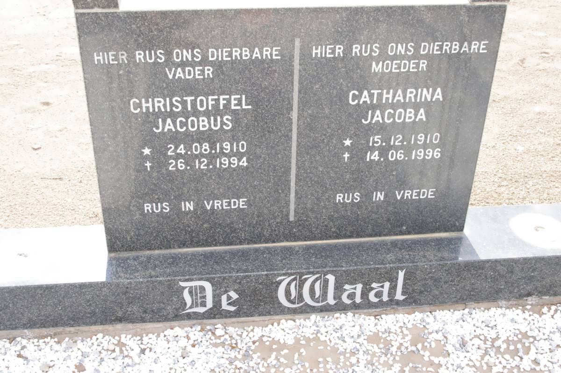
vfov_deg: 29.2
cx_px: 280
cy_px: 186
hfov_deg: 42.8
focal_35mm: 46
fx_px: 716
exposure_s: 1/125
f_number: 11
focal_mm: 30.63
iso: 800
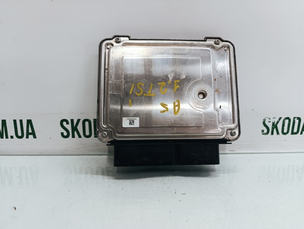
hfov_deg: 73.8
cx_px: 152
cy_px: 114
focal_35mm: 23
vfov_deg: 59.0
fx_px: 202
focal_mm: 6.14
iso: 250
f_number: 1.6
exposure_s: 1/100
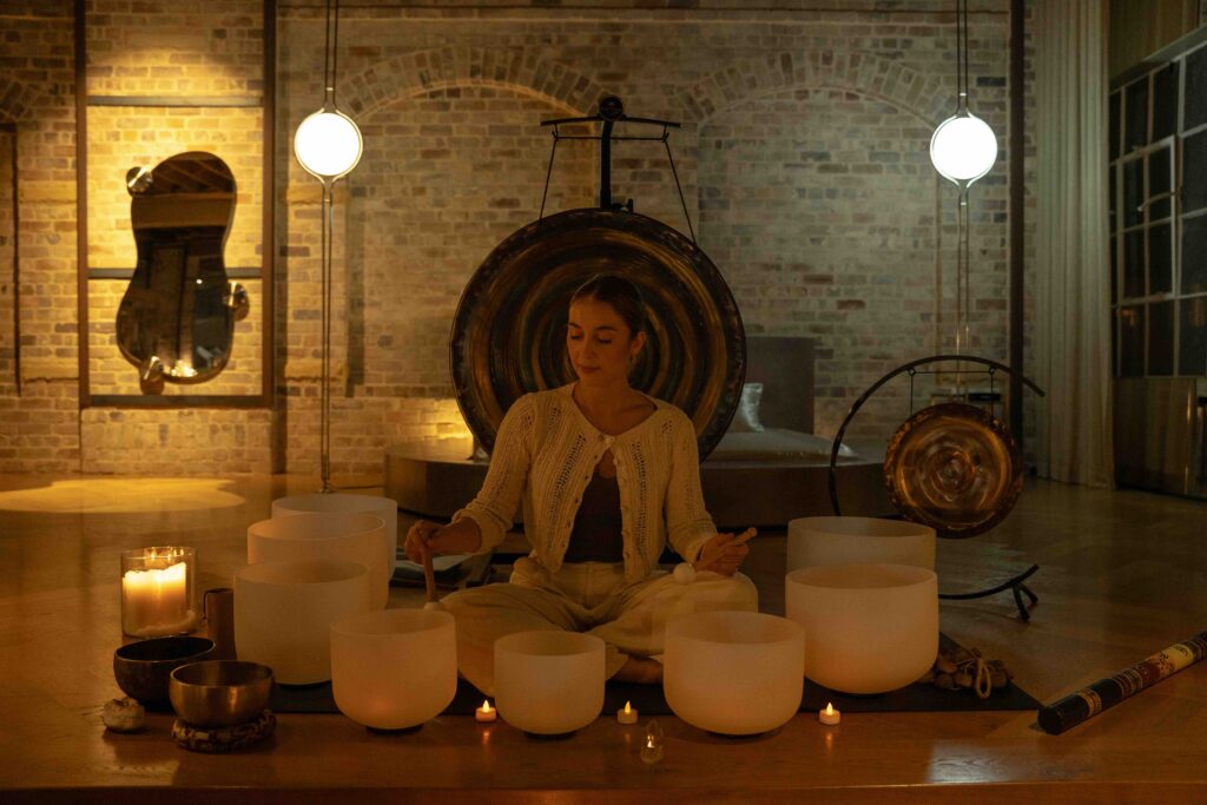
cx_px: 604
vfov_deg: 43.1
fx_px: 1019
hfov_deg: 61.3
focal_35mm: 30
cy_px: 402
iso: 3200
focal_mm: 30.4
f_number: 2.8
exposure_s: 1/160
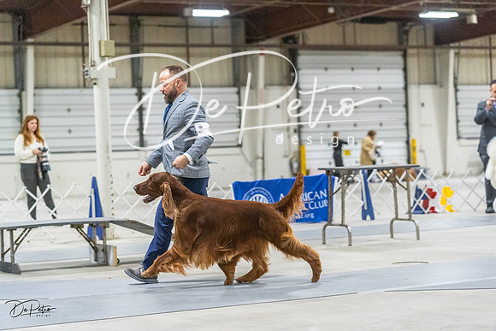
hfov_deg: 22.1
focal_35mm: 92
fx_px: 1268
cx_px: 248
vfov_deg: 14.9
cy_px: 166
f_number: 3.2
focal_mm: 92
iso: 6400
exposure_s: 1/400
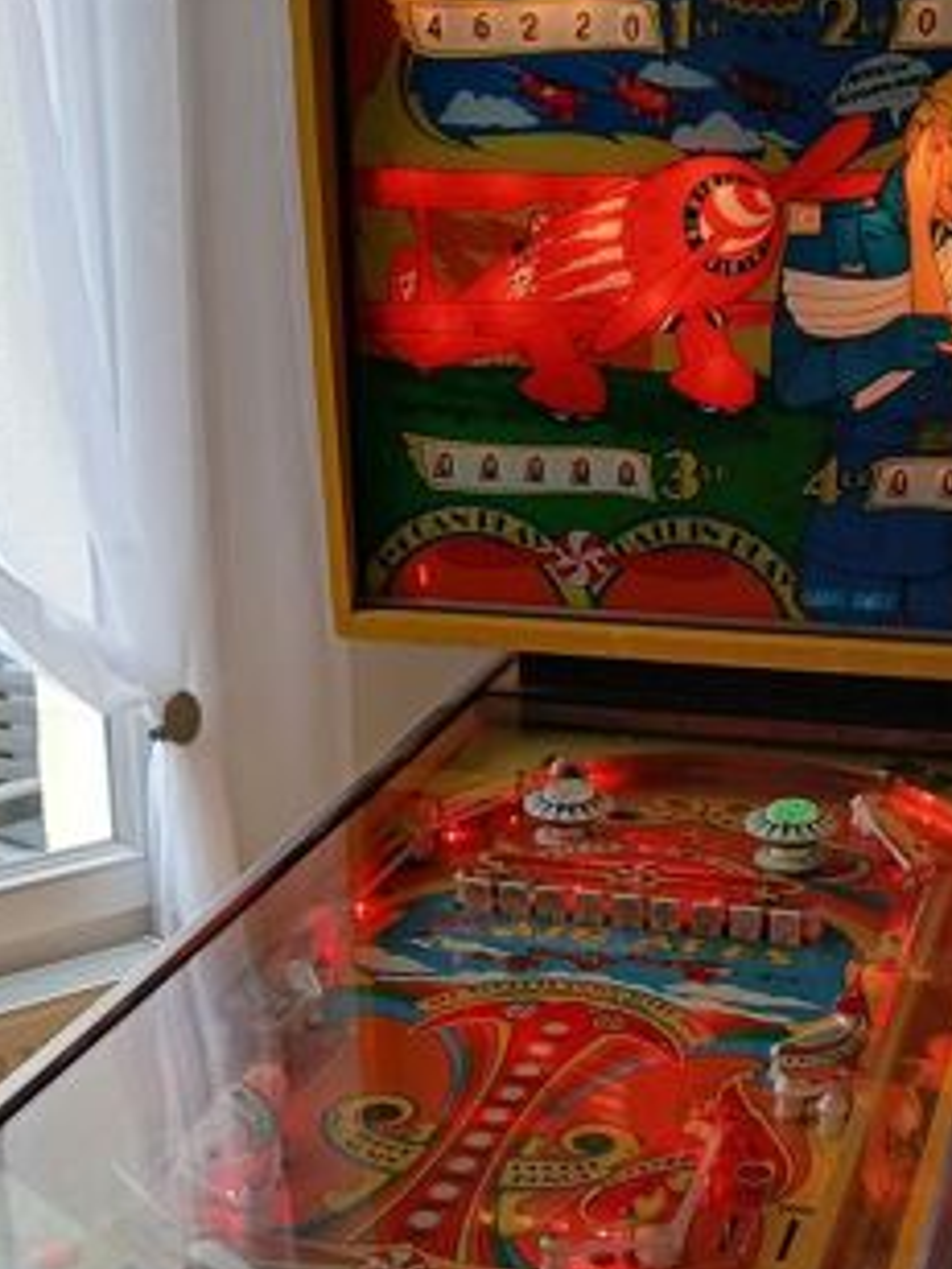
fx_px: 1980
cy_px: 960
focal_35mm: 54
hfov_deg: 27.0
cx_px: 573
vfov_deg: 34.7
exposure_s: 1/50
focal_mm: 3.98
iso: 80
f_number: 1.8
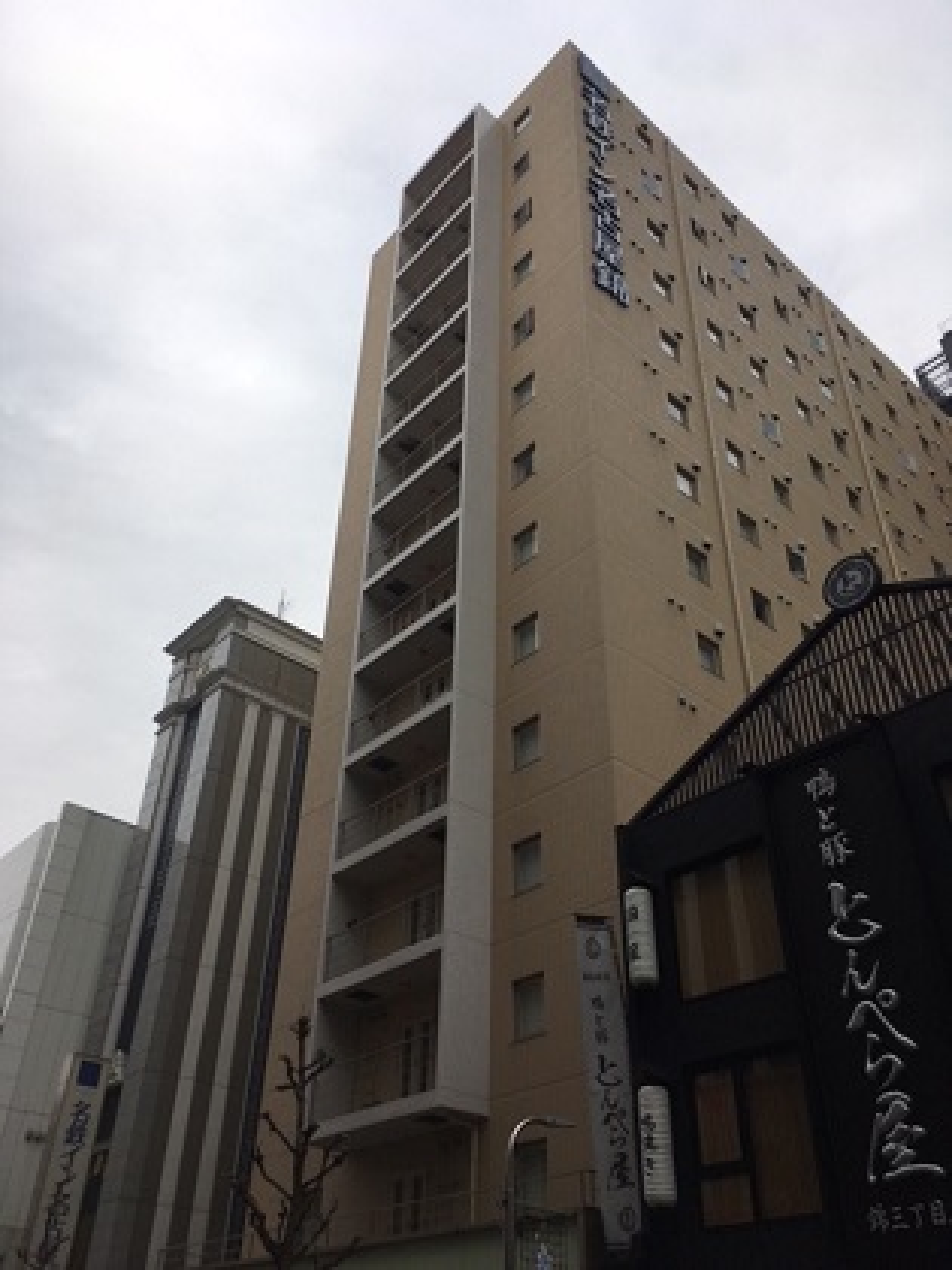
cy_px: 635
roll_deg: -2.5
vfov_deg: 61.7
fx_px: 1063
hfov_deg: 48.2
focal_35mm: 29
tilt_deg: +36.2
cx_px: 476
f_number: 2.2
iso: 25
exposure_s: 1/630
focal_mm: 4.15
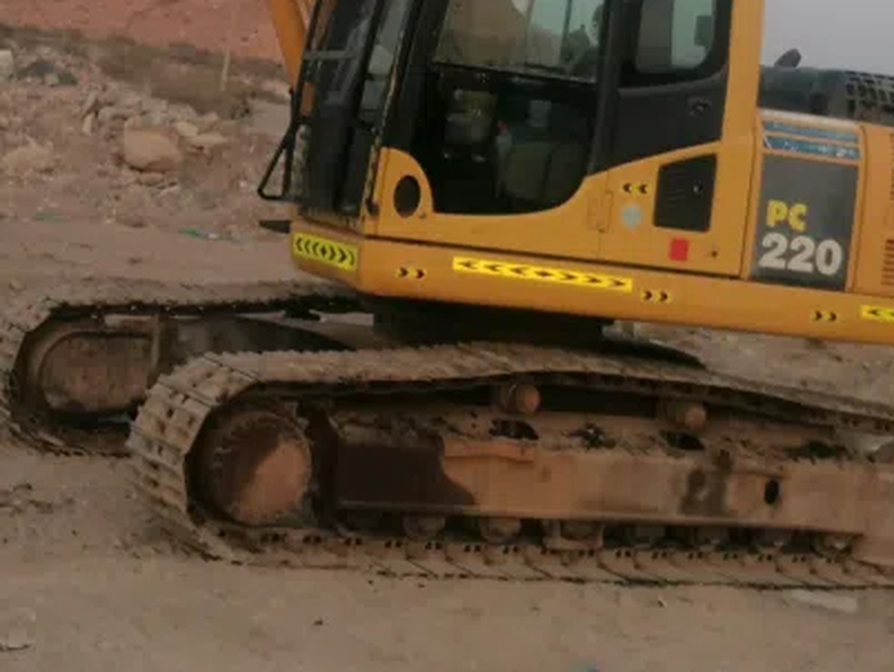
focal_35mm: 84
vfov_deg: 17.2
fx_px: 2171
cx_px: 338
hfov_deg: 23.2
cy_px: -7
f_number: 1.8
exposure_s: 1/163
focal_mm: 4.75
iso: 50
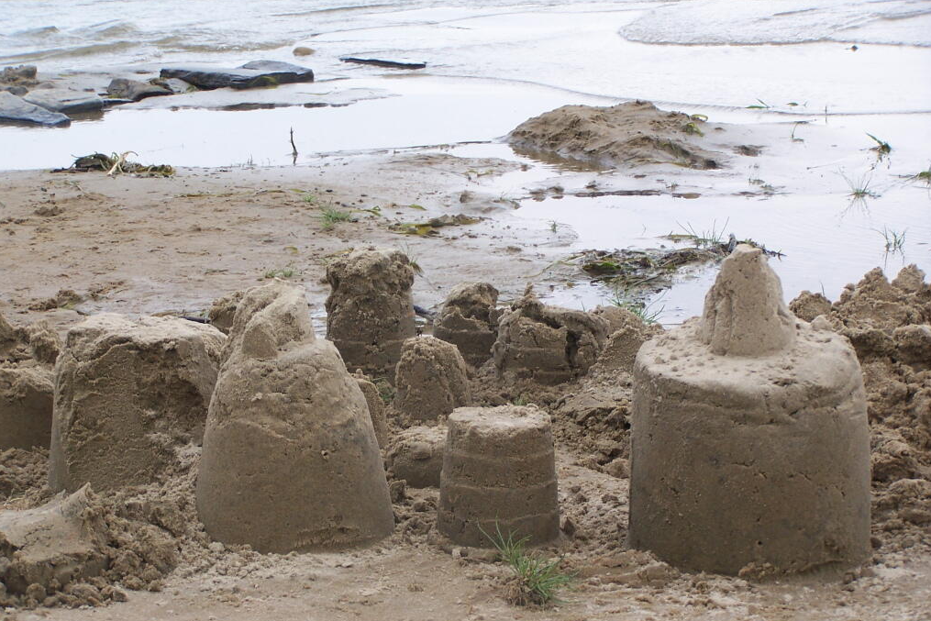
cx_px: 466
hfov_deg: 23.6
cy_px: 349
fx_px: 2224
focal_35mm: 86
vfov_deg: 15.9
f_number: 3.2
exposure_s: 1/400
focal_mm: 13.7
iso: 80
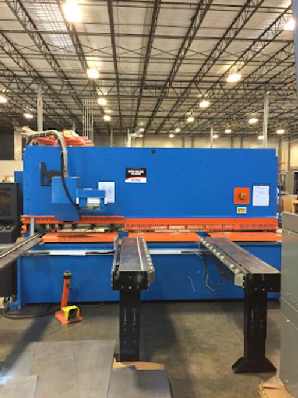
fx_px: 333
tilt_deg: -1.3
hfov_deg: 48.2
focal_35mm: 29
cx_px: 149
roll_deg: +0.2
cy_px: 199
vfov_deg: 61.7
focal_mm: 4.15
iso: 200
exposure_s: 1/30
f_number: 2.2
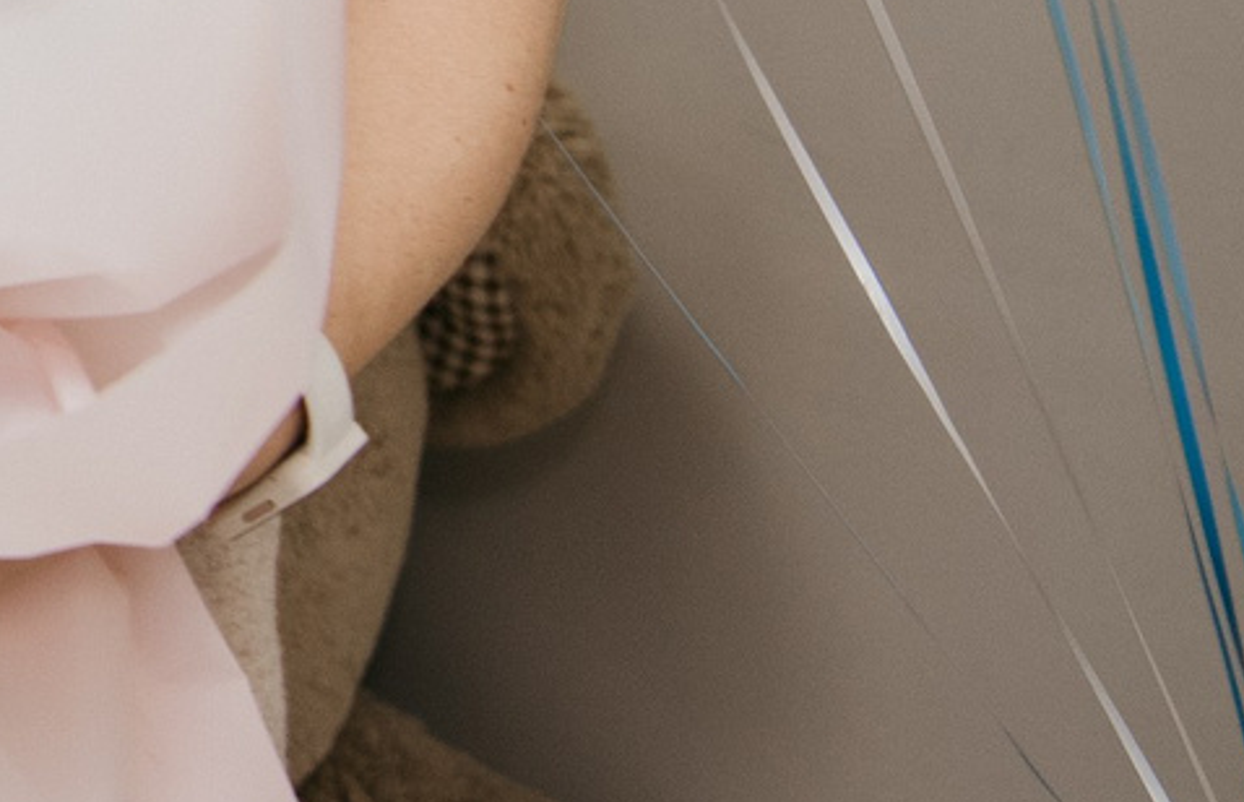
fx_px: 8106
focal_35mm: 237
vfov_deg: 5.4
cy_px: -1232
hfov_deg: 8.0
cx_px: -1972
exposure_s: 1/160
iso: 160
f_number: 4
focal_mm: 40
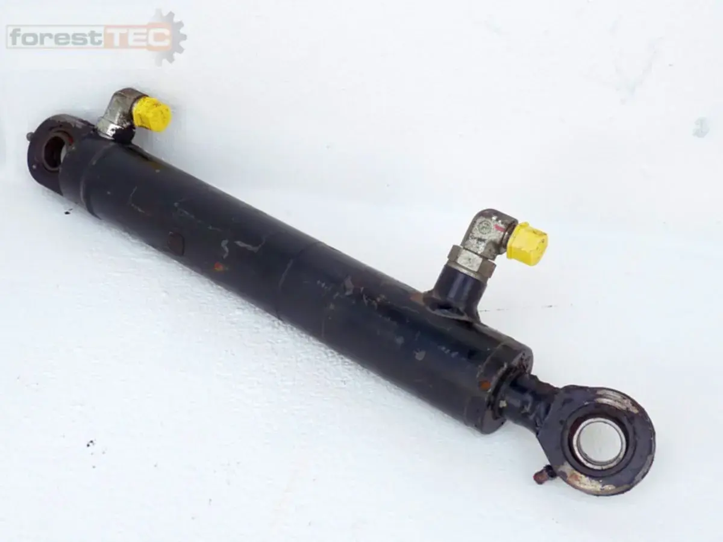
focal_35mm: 48
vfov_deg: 30.3
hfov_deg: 39.7
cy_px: 271
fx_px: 1003
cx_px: 362
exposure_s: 1/100
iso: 100
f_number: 3.6
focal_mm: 4.8
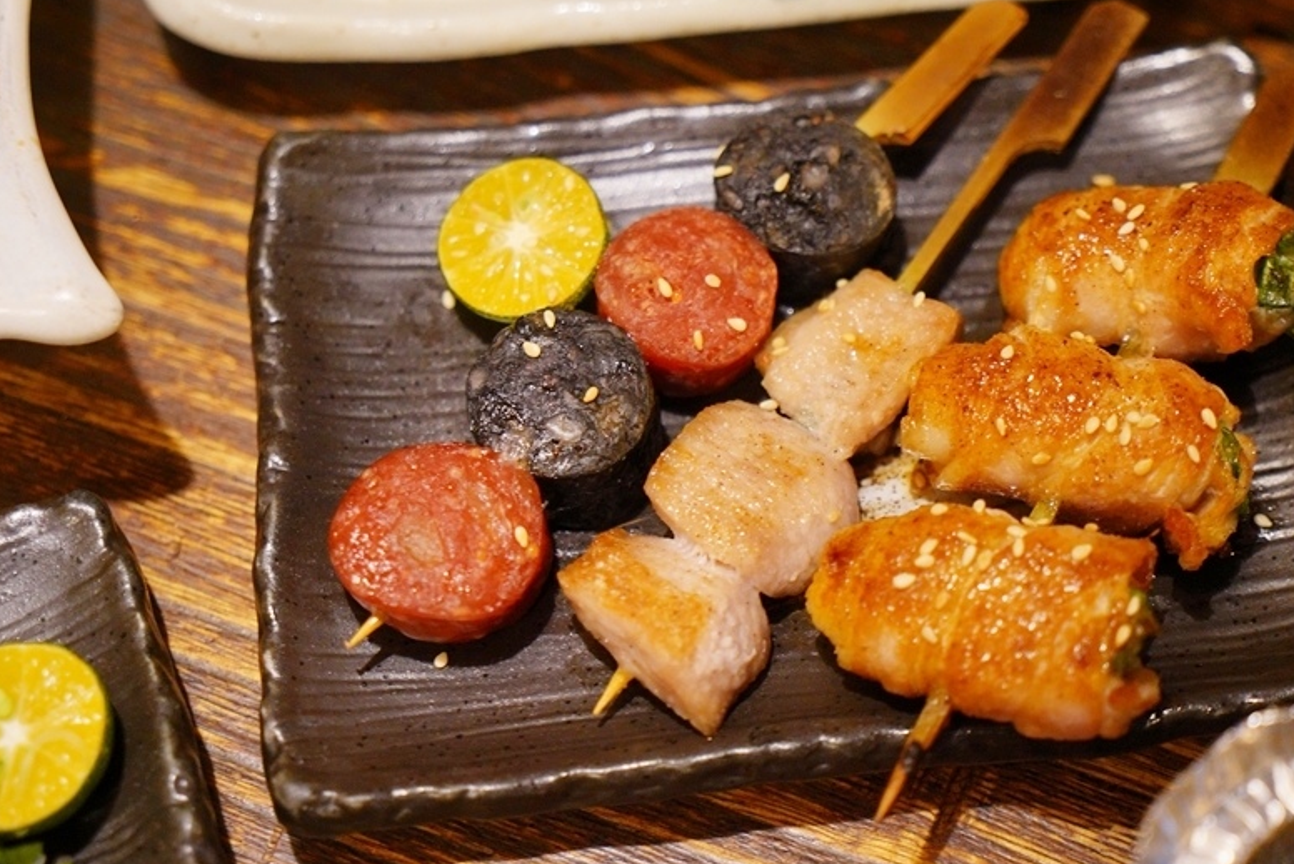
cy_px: 364
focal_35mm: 76
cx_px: 769
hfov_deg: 26.6
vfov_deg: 18.0
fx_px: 2733
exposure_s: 1/30
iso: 1600
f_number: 4
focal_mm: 59
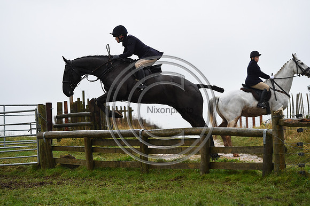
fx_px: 1162
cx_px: 155
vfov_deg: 10.1
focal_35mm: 135
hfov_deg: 15.2
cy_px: 103
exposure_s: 1/1000
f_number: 4
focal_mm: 135
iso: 1800
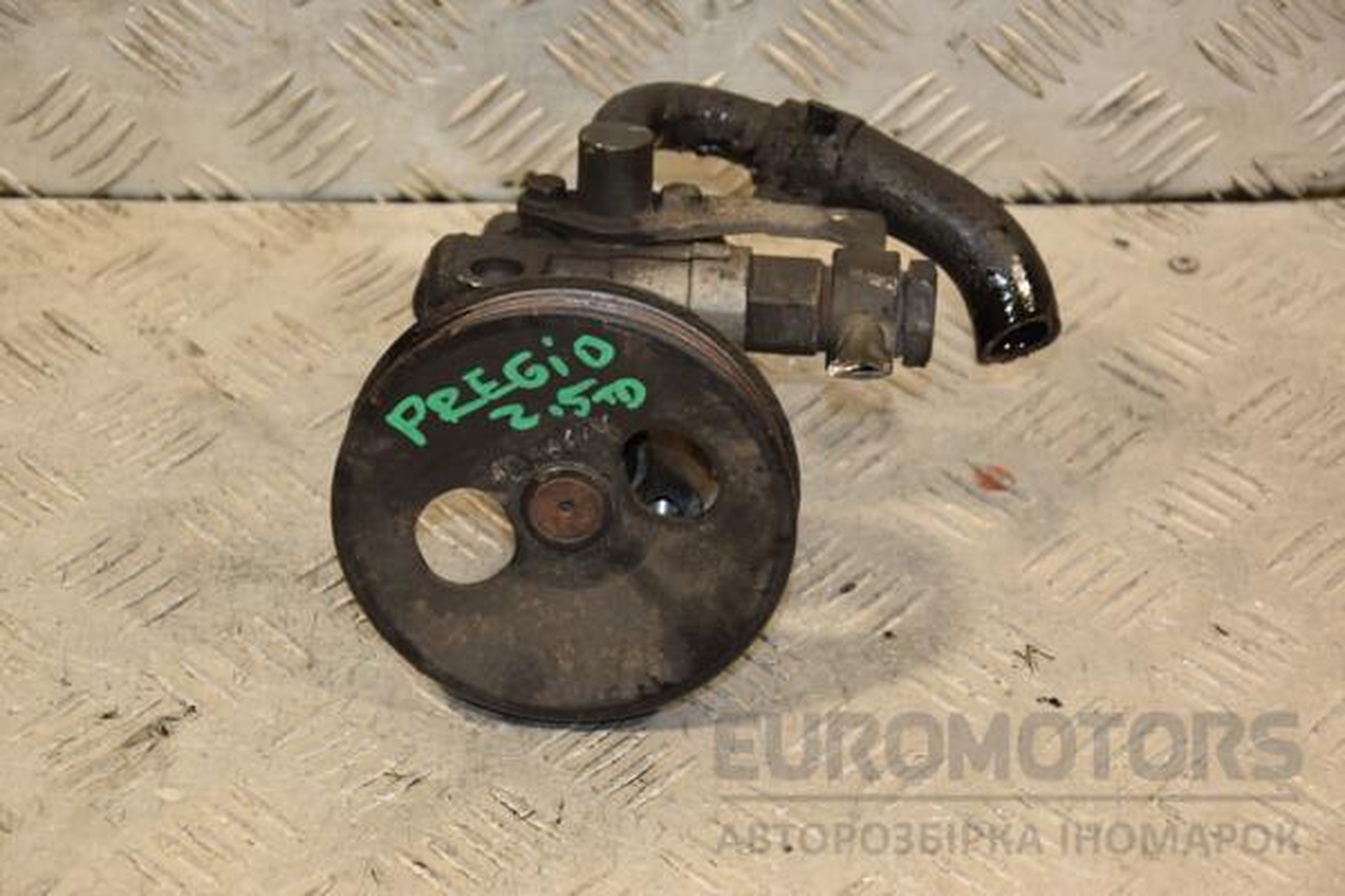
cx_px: 672
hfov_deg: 20.6
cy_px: 448
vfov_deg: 13.8
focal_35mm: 99
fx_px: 3698
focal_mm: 66
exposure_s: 1/125
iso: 800
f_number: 5.3
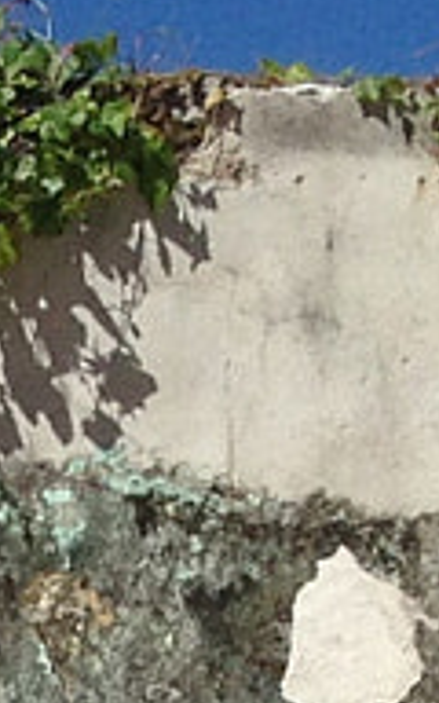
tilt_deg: +2.0
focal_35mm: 292
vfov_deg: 6.7
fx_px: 5590
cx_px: -512
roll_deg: -1.2
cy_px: 1933
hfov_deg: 4.4
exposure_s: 1/2358
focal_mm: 4.12
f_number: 2.4
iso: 50
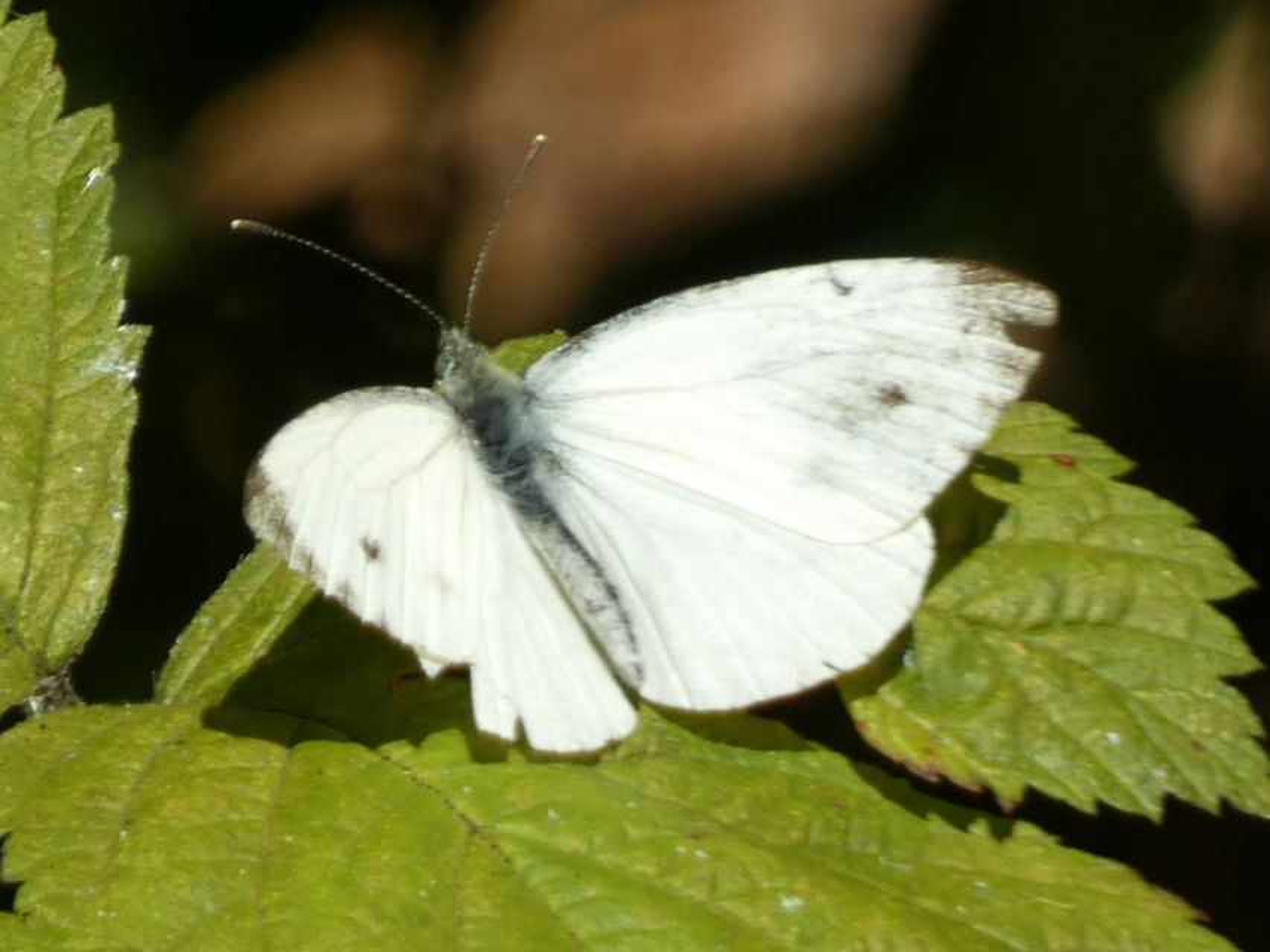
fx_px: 37904
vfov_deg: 1.4
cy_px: 476
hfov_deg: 1.9
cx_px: 635
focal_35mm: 1033
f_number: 5.6
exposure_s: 1/200
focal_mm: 185
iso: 80
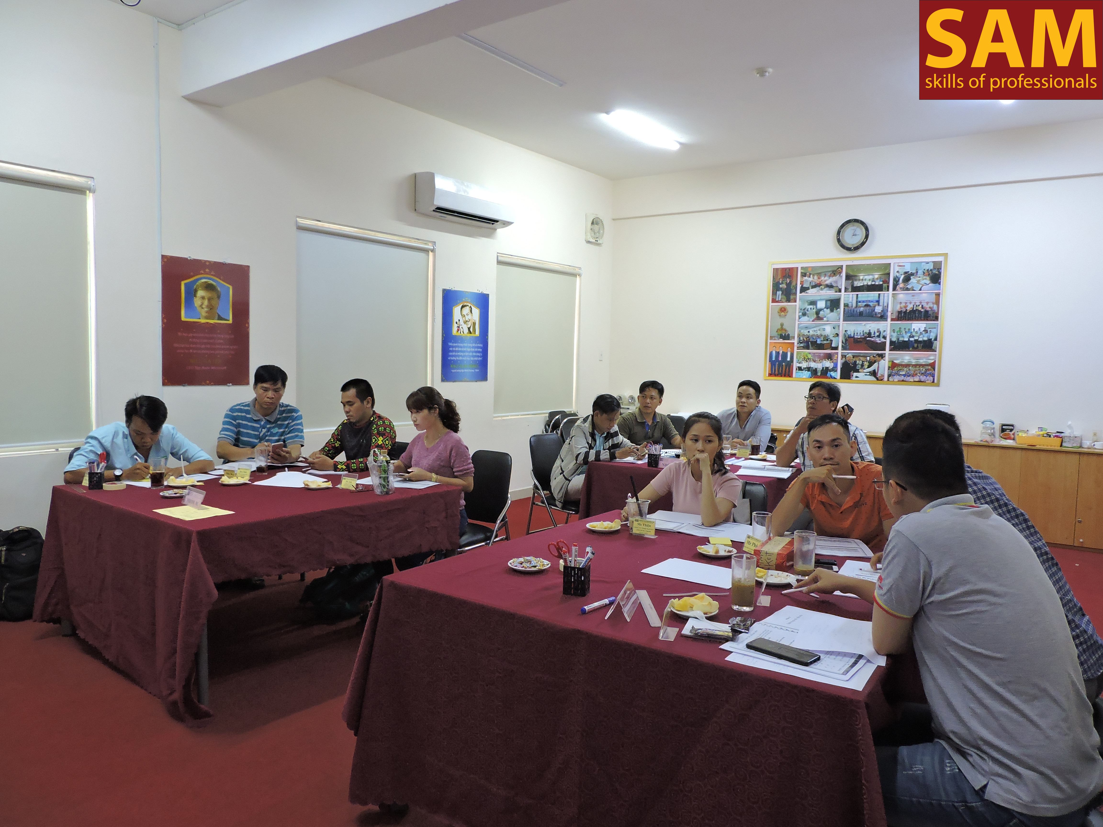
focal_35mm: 24
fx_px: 765
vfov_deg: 56.8
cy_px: 414
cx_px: 552
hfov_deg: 71.6
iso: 400
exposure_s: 1/20
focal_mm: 4.3
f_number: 3
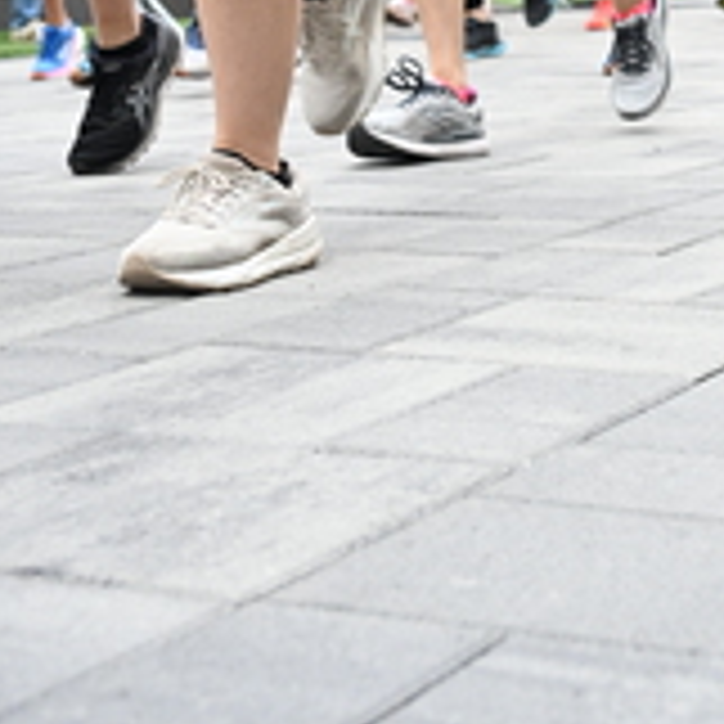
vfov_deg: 17.0
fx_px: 2130
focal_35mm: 90
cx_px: 672
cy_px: -445
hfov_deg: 18.9
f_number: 4
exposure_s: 1/640
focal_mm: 31
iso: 2000
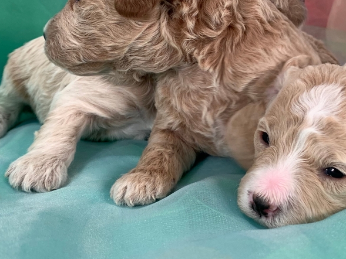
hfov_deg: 35.9
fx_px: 530
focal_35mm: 53
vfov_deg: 27.3
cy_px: 80
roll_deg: +0.4
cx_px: 219
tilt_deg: -9.0
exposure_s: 1/120
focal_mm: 4.25
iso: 64
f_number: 1.8
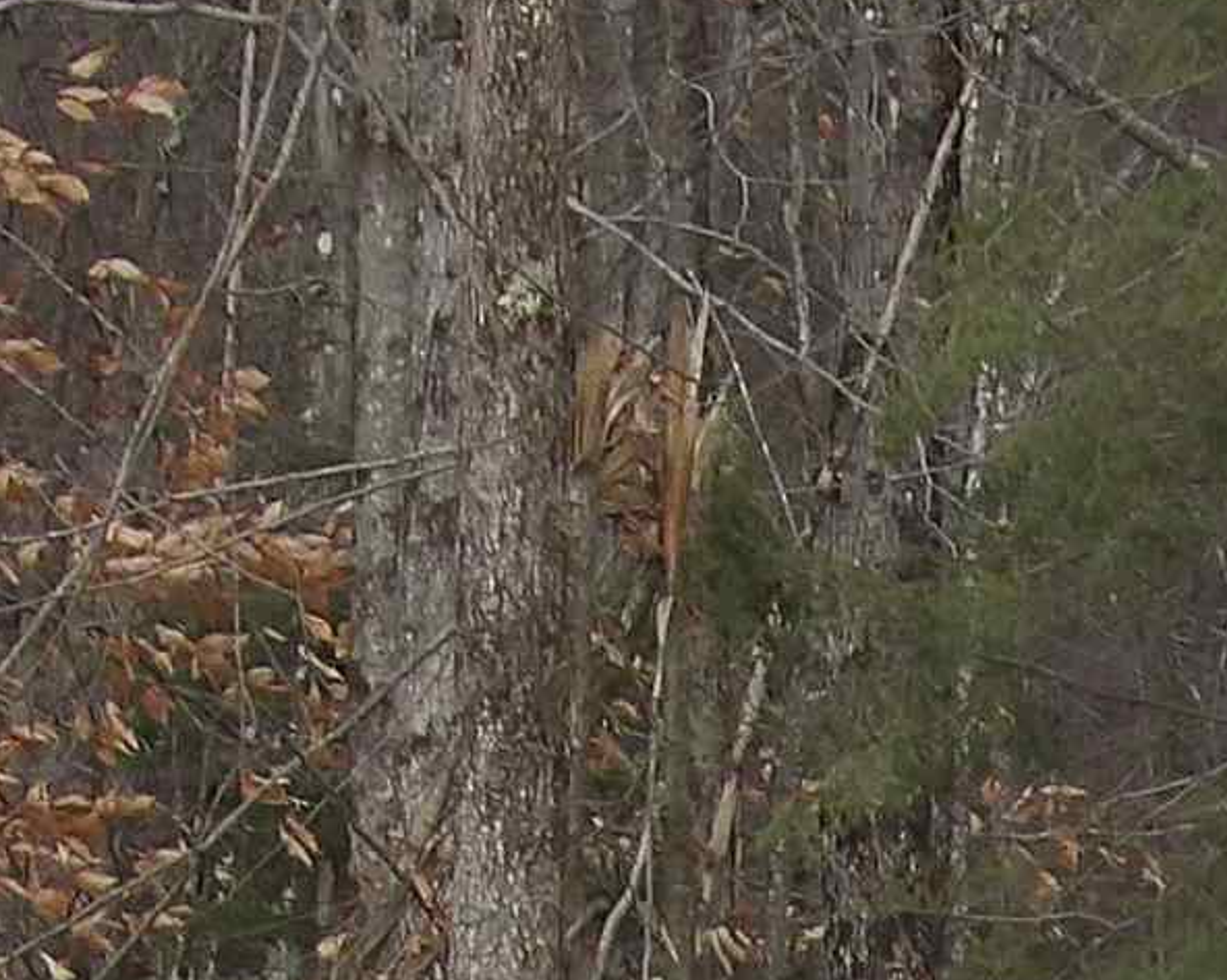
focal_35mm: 517
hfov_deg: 3.7
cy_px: 2327
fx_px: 18765
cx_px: 1515
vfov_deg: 3.0
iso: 100
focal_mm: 18.2
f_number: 4.2
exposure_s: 1/217
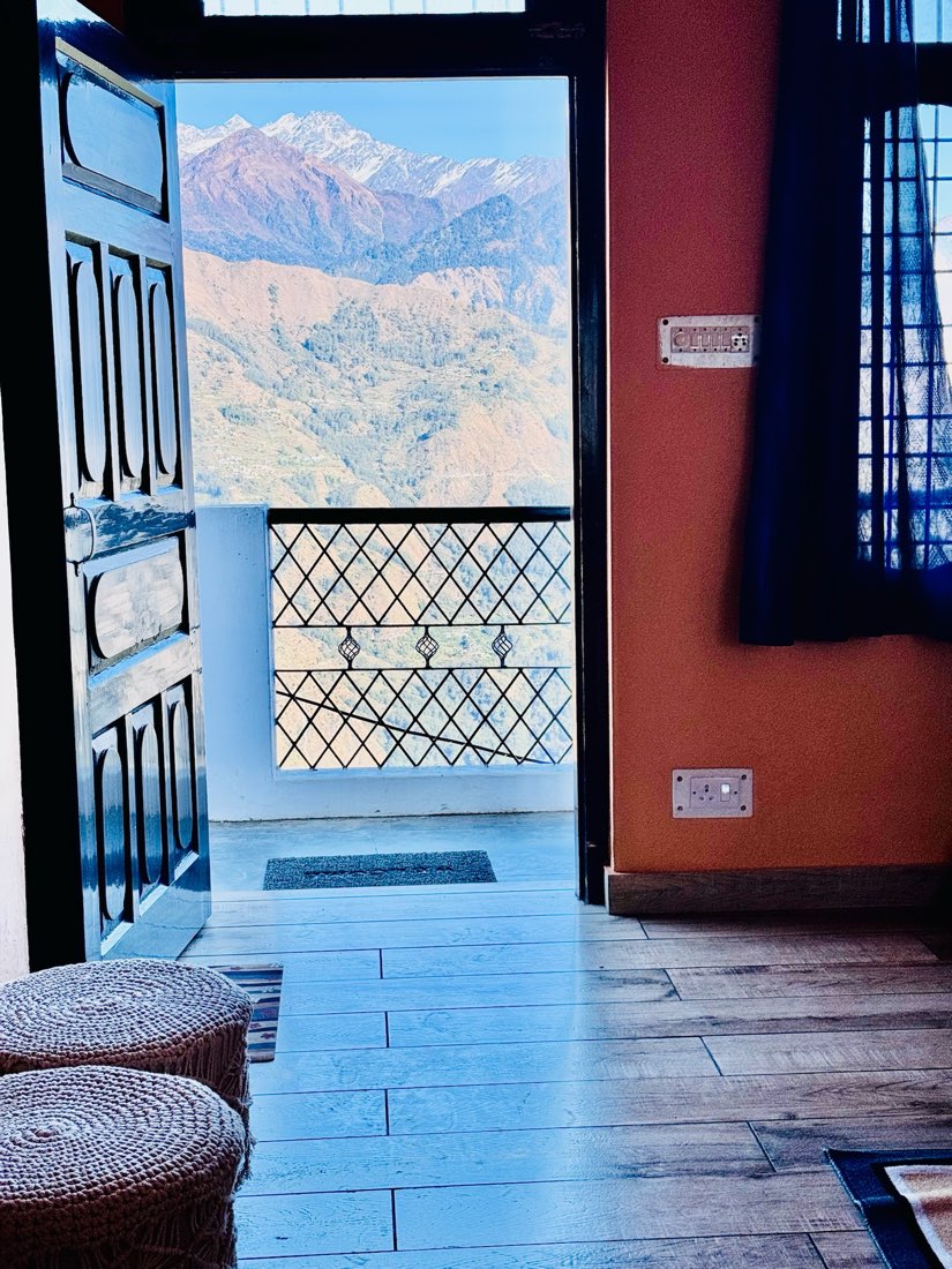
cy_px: 634
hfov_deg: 30.3
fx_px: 1760
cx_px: 476
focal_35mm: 48
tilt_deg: -7.5
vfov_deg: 39.7
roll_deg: +0.5
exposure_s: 1/1312
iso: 64
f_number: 1.78
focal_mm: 6.76
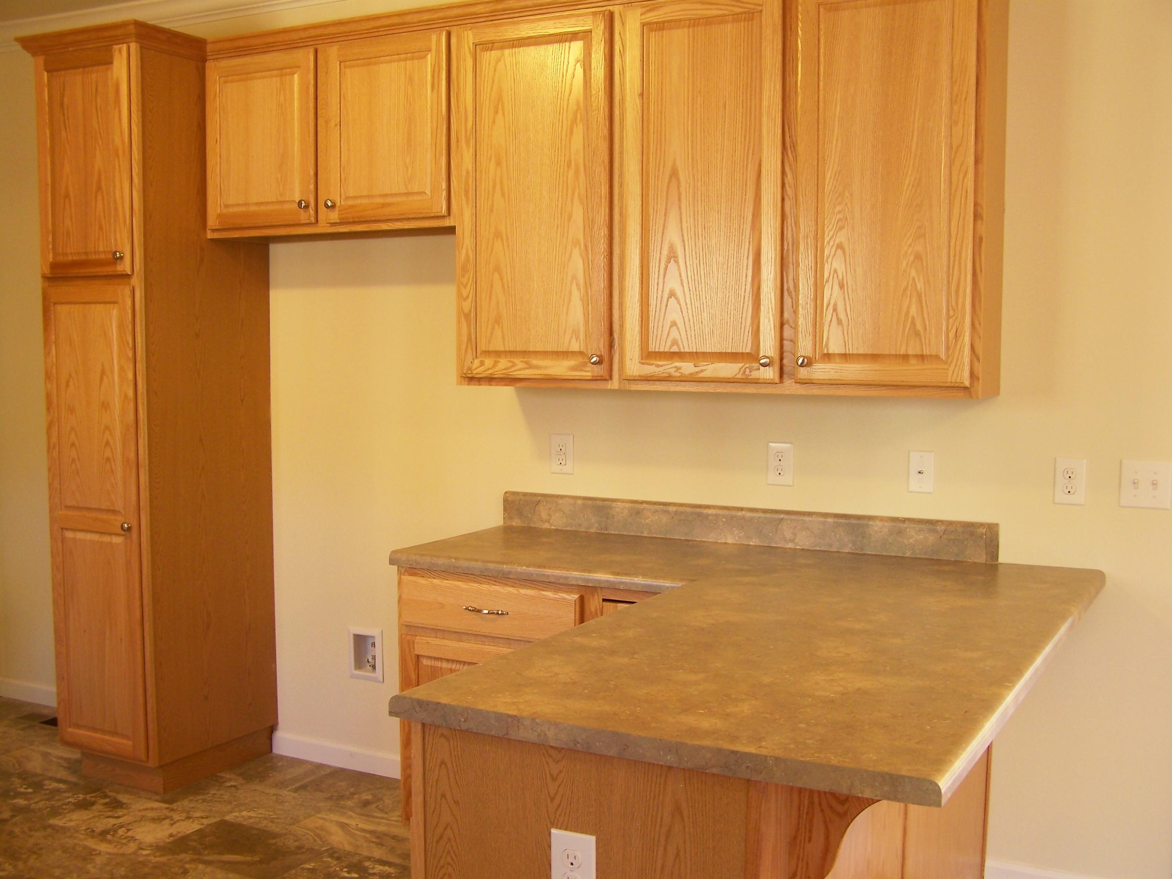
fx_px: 1287
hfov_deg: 49.0
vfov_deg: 37.7
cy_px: 440
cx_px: 586
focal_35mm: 38
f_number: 2.8
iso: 64
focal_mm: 6.3
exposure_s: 1/8
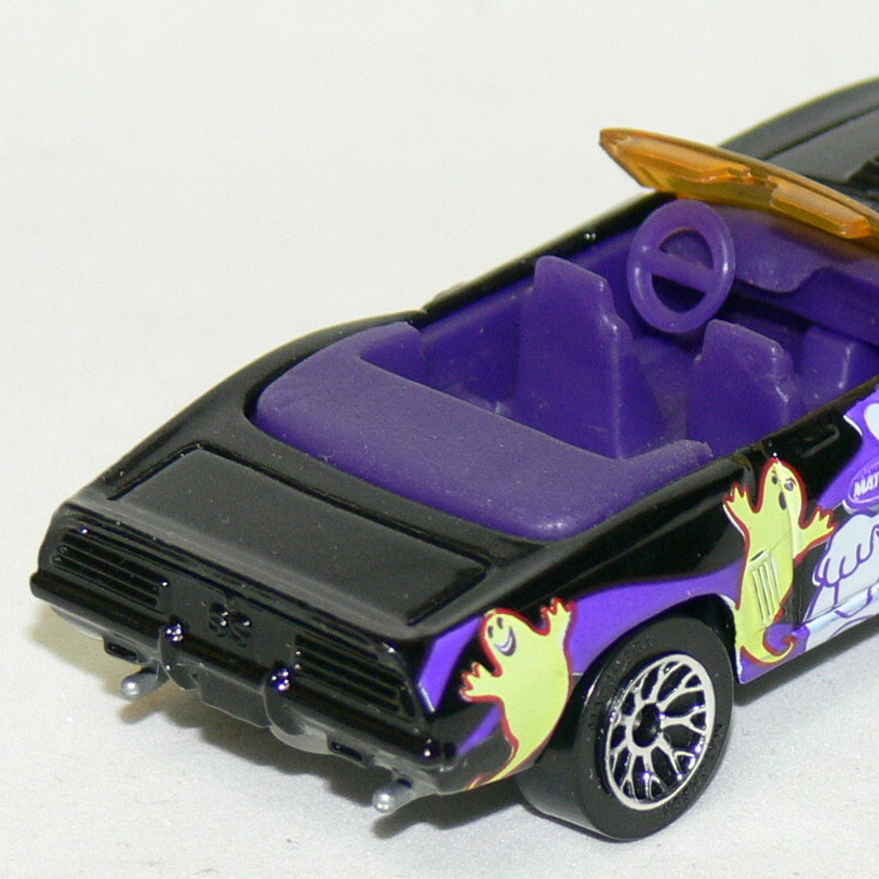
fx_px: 9193
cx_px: 704
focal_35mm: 320
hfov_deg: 5.5
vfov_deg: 5.5
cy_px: 395
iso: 100
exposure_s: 1/30
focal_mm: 24.6
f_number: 3.6
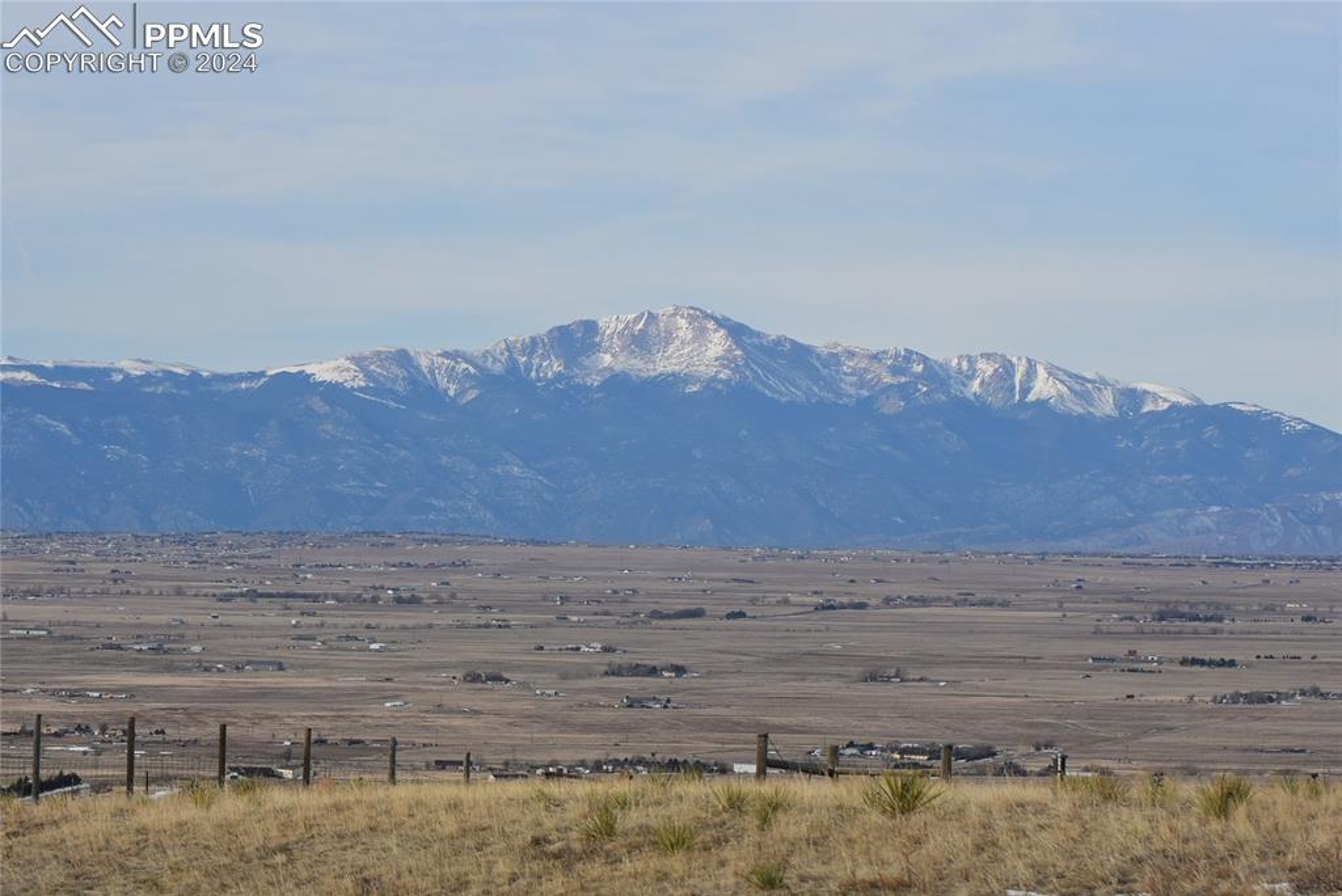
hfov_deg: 11.0
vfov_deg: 7.3
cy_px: 448
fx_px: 6993
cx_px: 671
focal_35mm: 188
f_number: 8
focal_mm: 125
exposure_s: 1/500
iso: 180
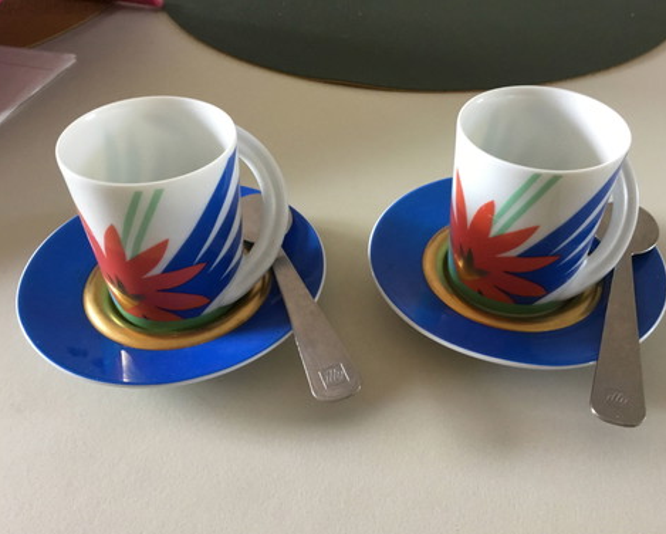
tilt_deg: -42.5
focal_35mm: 33
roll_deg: -1.0
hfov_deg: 54.2
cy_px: 271
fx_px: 651
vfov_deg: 44.6
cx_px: 351
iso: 160
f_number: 2.4
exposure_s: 1/33
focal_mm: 3.3
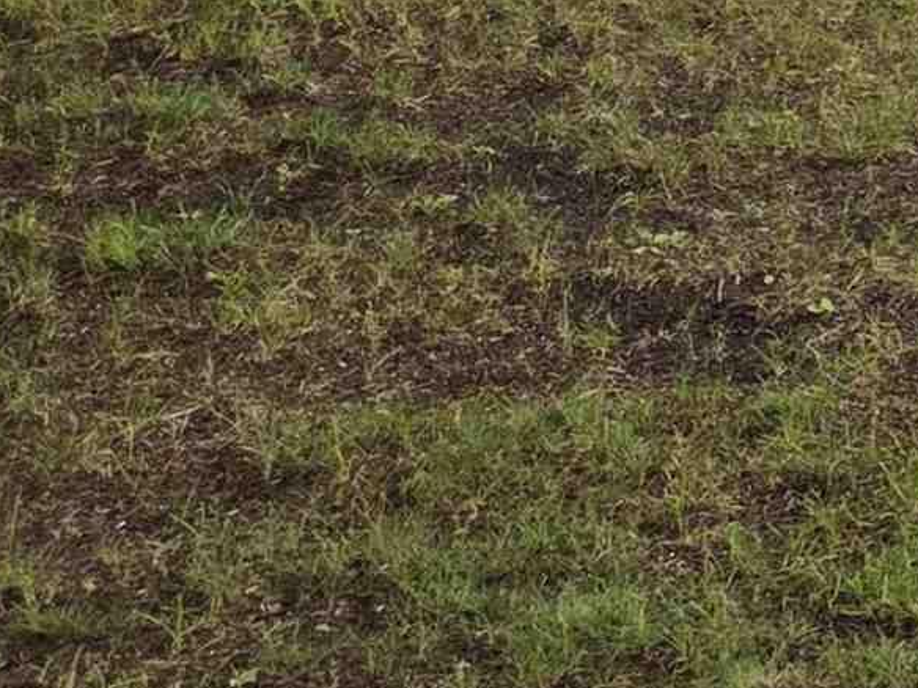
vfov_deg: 10.7
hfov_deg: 12.7
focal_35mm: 121
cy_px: -884
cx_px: 2172
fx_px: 3209
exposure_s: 1/1505
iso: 80
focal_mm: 5.4
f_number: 1.8
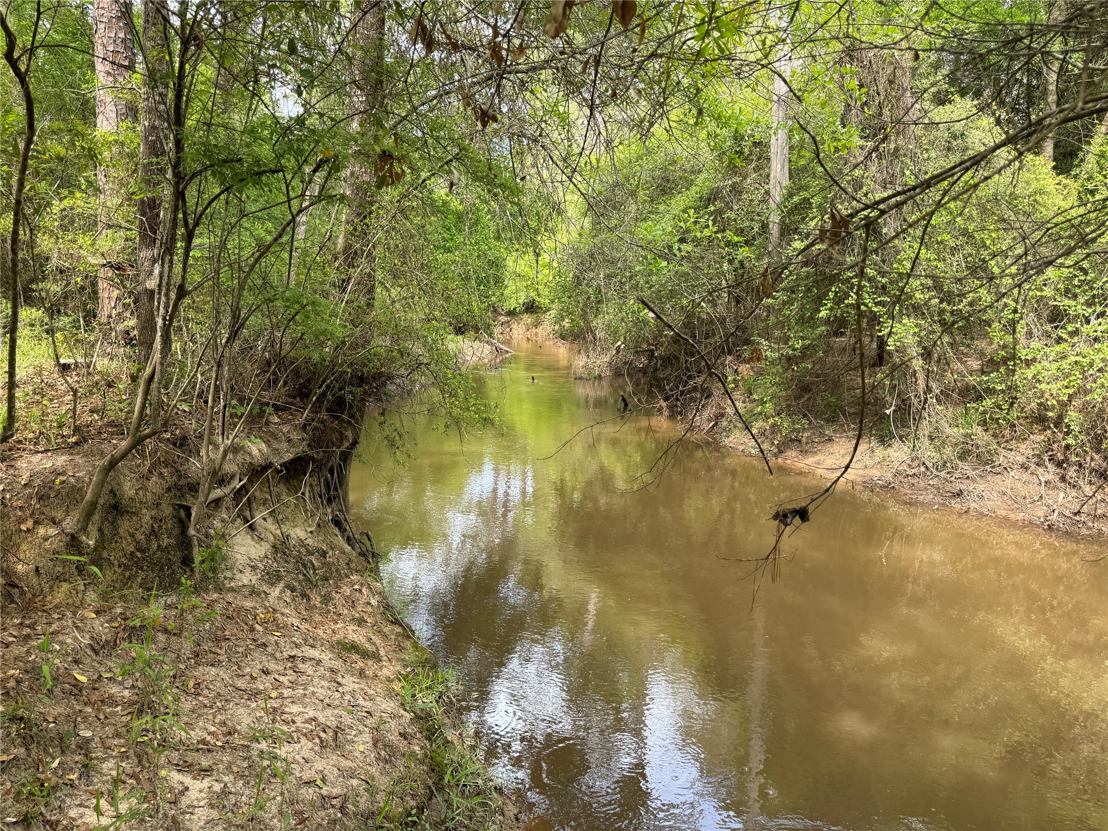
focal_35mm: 24
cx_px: 554
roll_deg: +0.3
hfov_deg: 71.6
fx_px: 768
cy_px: 416
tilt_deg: -10.0
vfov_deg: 56.8
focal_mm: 6.76
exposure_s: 1/189
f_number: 1.78
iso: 64
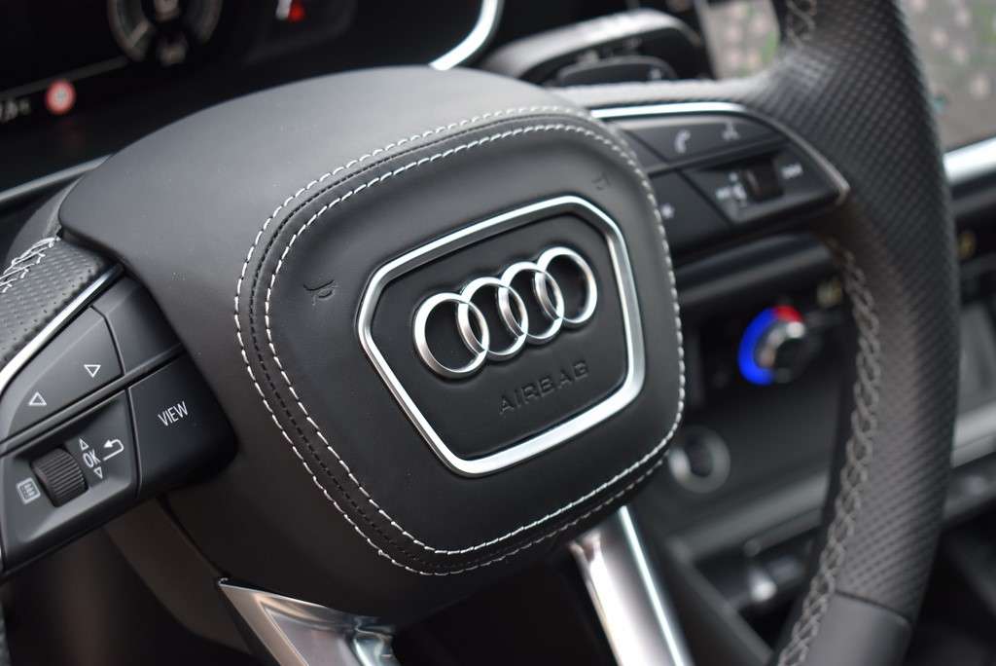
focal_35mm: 72
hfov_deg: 28.1
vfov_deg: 19.0
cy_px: 333
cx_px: 498
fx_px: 1993
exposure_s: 1/60
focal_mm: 48
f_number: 5.3
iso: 400
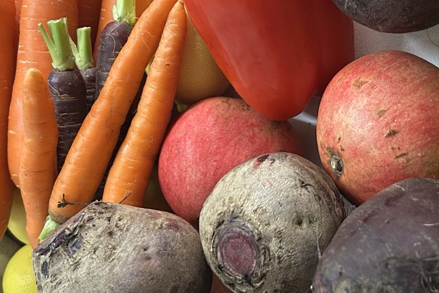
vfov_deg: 25.1
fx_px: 658
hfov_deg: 36.1
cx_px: 326
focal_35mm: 54
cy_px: 155
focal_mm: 5.7
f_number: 1.5
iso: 500
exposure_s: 1/33
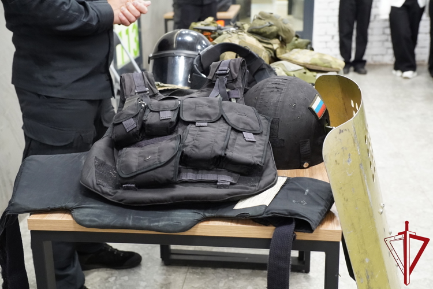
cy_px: 144
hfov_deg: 45.0
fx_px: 523
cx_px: 216
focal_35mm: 44
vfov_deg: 30.8
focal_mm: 29
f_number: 4
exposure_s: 1/250
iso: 8000
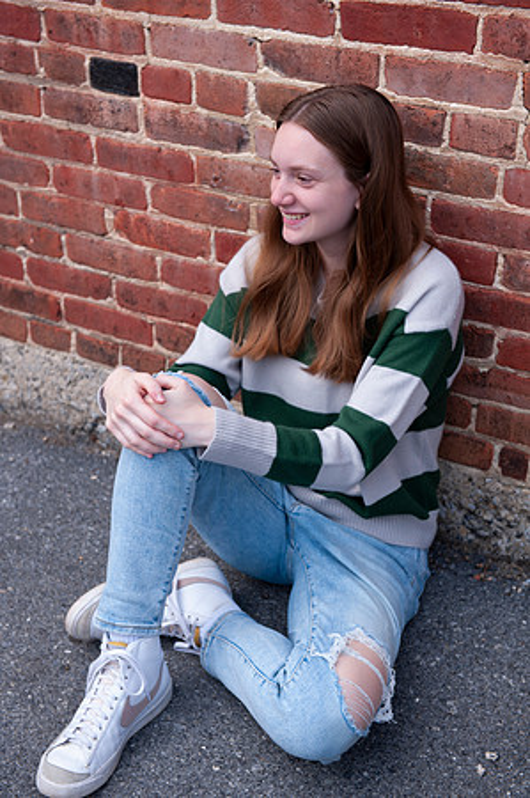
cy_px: 399
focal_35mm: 58
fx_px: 1284
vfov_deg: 34.5
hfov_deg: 23.3
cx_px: 265
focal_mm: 58
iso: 100
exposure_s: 1/400
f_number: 4.5
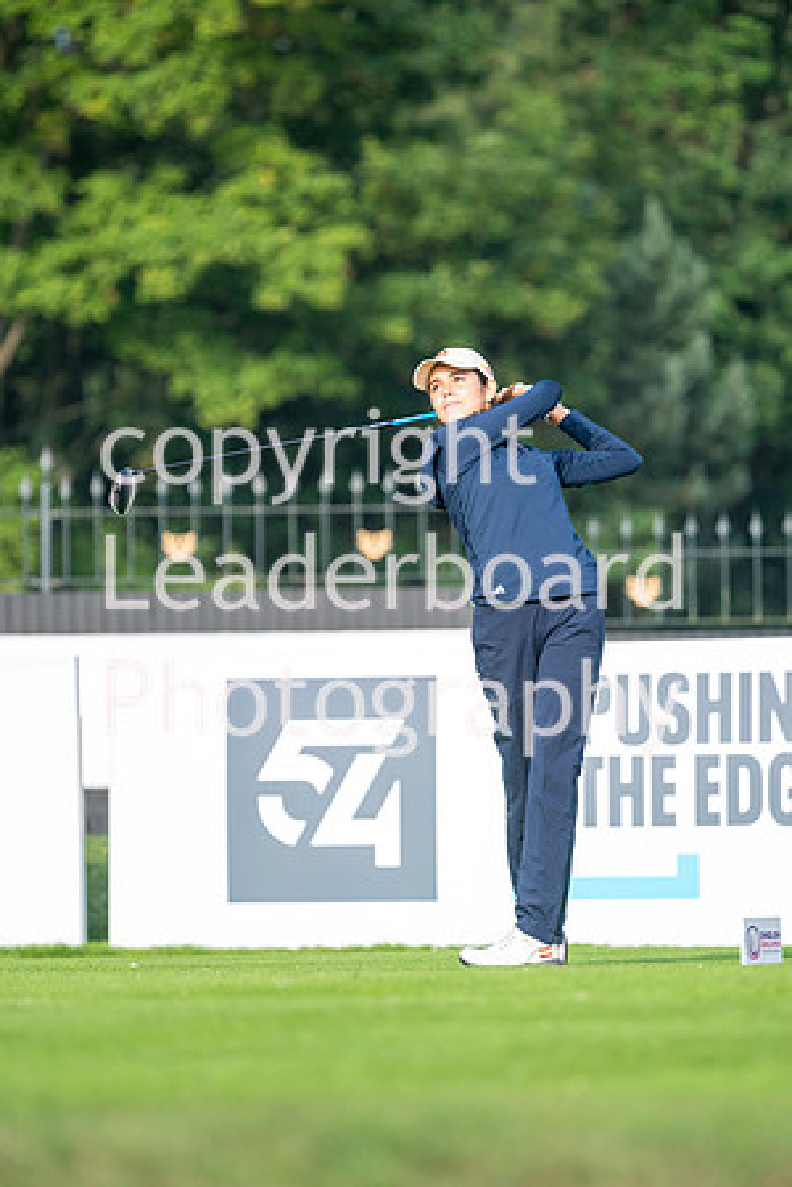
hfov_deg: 4.6
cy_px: 594
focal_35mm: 300
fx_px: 9899
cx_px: 396
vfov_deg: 6.9
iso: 400
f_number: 5
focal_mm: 300
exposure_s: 1/1600
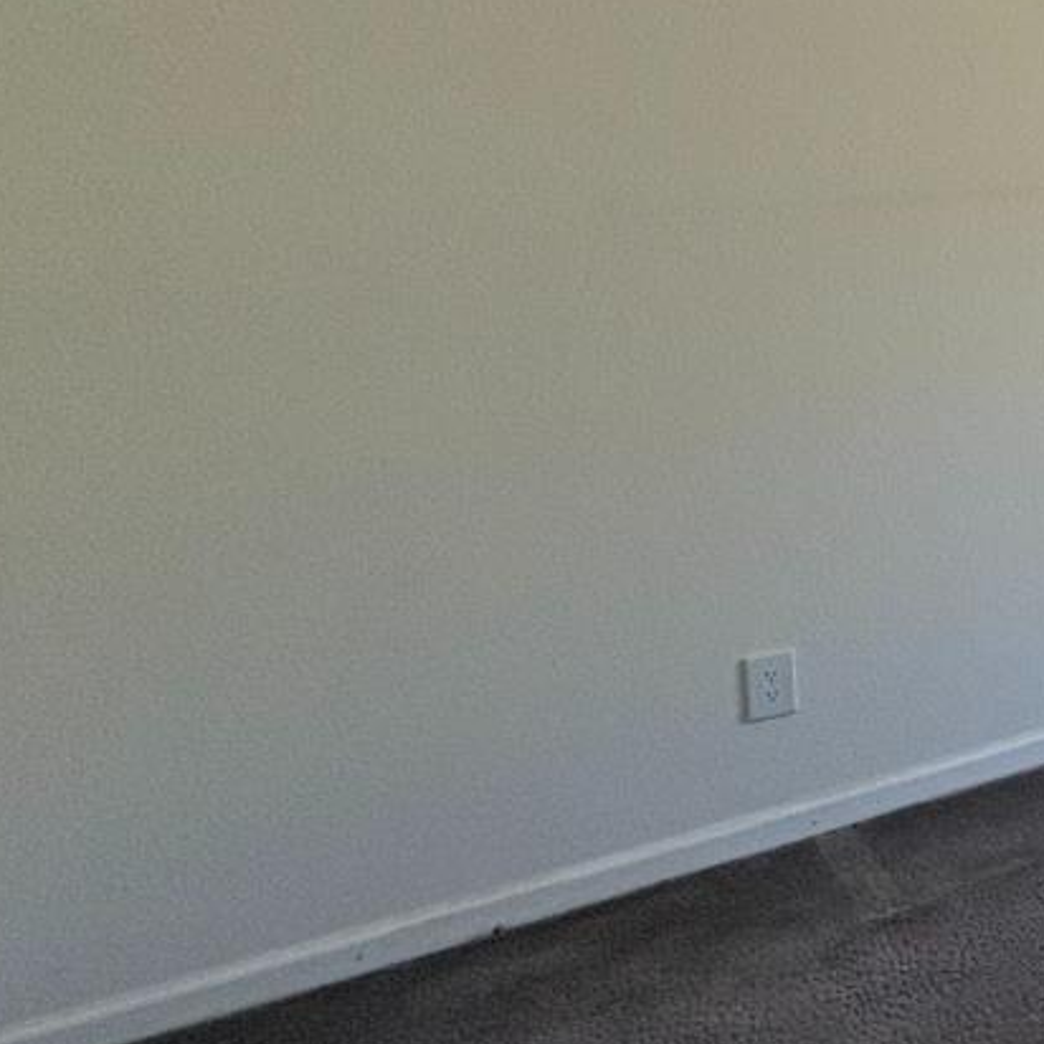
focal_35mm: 45
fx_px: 1535
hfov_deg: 23.6
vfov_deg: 36.9
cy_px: 298
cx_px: 1784
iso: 100
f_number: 2.2
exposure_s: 1/99
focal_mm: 2.22
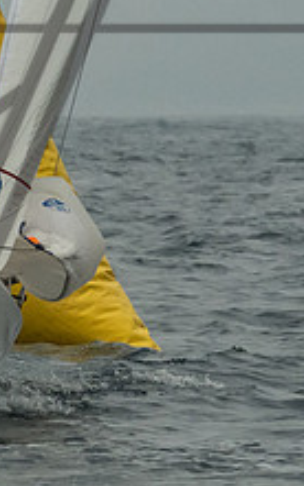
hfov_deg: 1.5
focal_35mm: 891
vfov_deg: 2.4
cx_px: -111
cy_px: 10
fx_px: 11819
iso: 800
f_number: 9
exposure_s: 1/3200
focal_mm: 175
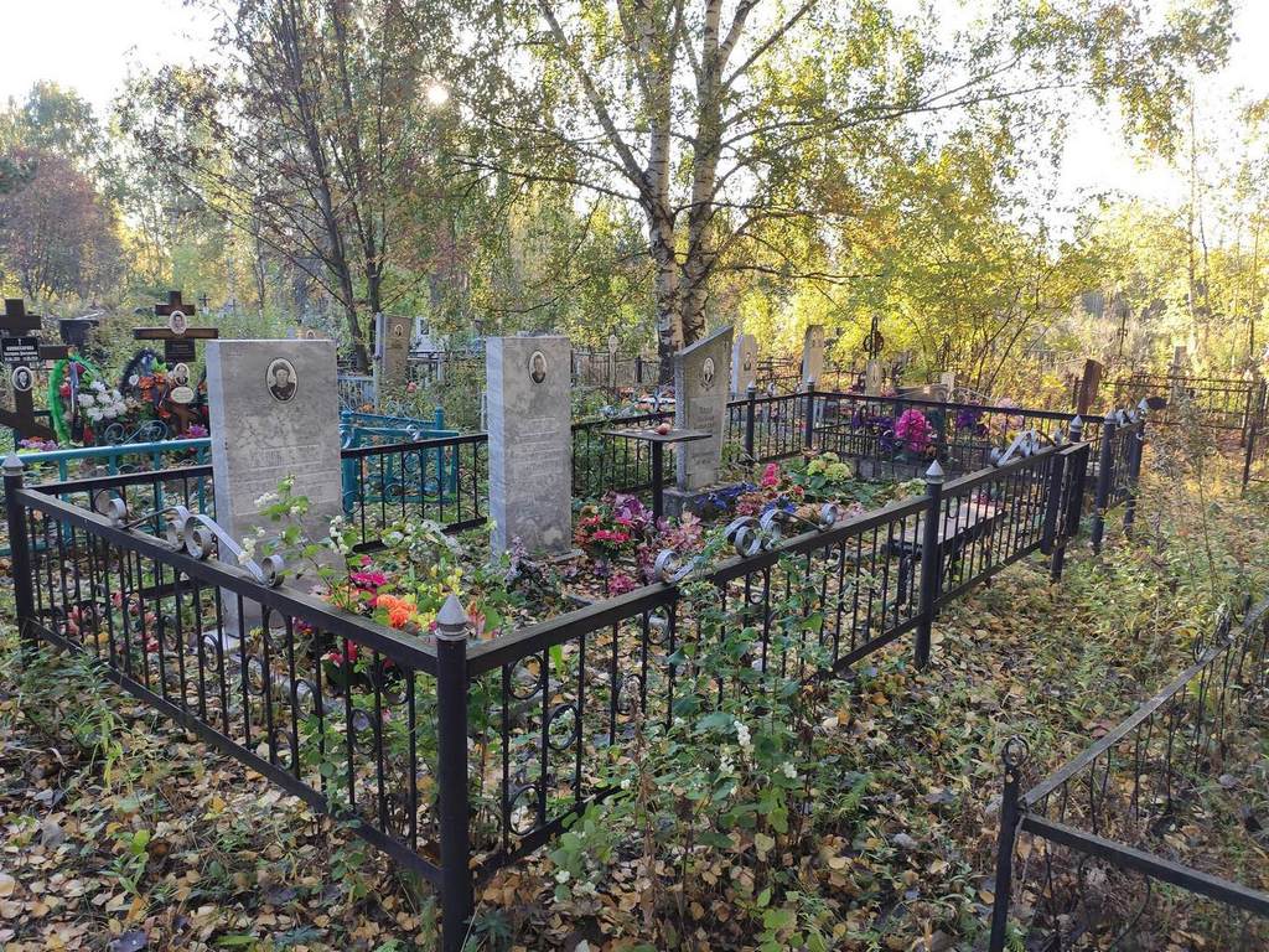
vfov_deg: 53.1
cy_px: 476
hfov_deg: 67.3
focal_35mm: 26
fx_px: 953
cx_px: 634
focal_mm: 4.77
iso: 119
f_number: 1.75
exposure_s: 1/100
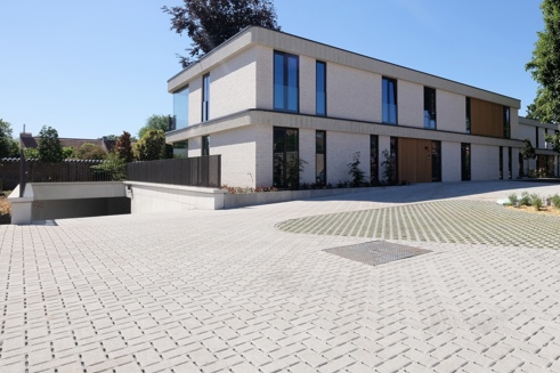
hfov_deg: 75.6
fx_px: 342
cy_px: 160
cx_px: 382
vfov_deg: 57.0
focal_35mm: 22
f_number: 8
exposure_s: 1/500
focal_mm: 10
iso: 400
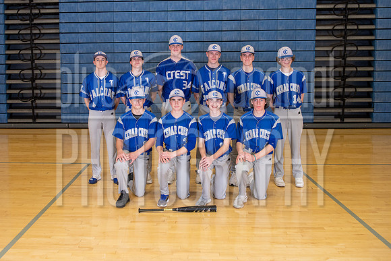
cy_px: 100
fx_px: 404
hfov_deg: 51.3
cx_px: 154
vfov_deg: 35.7
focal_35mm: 37
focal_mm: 29
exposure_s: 1/250
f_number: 3.5
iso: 800
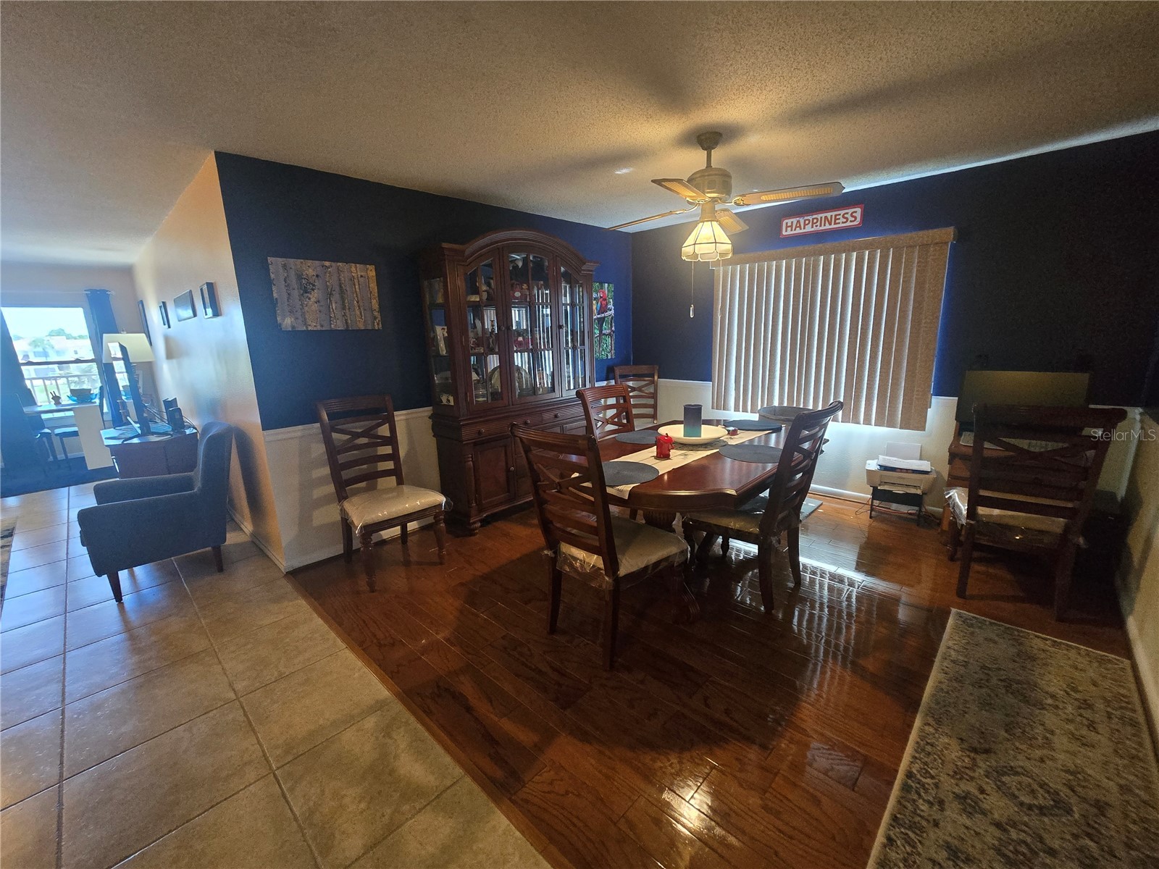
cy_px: 434
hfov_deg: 106.2
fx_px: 435
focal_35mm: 13
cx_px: 580
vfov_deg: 89.9
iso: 1000
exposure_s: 1/60
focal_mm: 2.2
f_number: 2.2
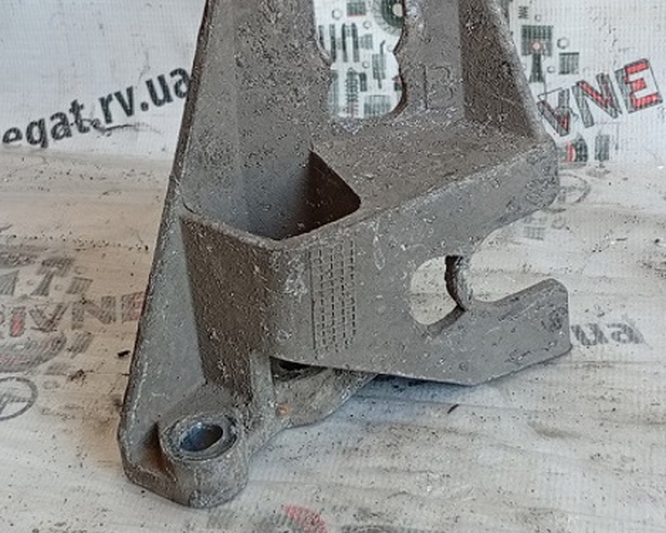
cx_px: 297
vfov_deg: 22.1
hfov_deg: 27.5
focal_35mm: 69
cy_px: 215
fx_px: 1360
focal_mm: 3.96
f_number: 1.8
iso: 176
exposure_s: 1/50
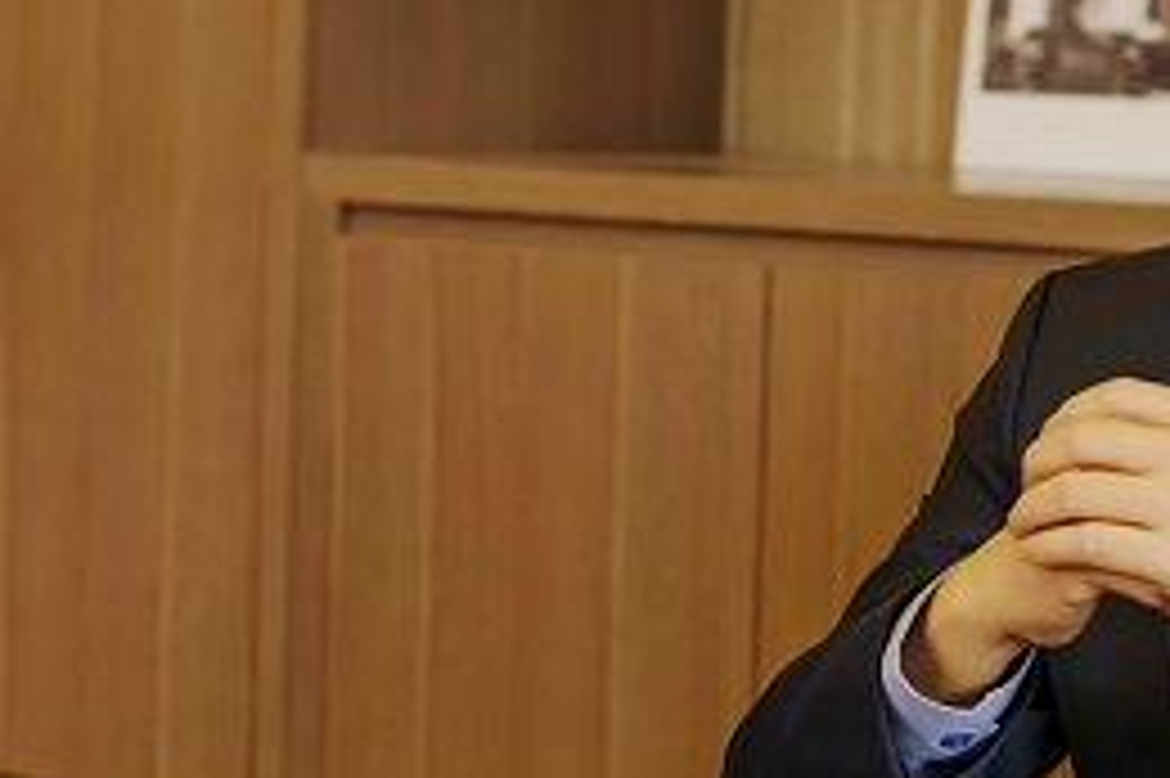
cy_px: 528
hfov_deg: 15.8
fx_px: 4190
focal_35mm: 129
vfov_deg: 10.6
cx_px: 896
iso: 400
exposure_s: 1/125
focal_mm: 50
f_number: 3.5
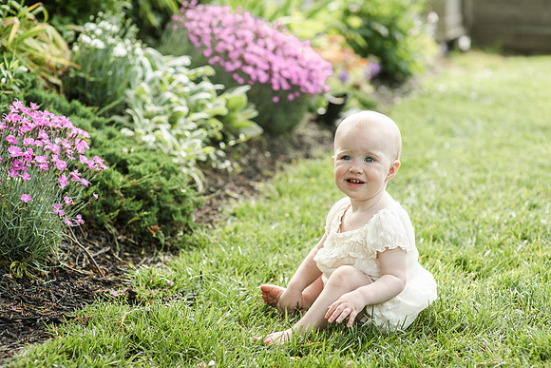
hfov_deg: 23.9
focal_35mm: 85
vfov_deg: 16.1
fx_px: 1301
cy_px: 184
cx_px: 276
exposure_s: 1/1600
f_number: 3.5
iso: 800
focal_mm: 85
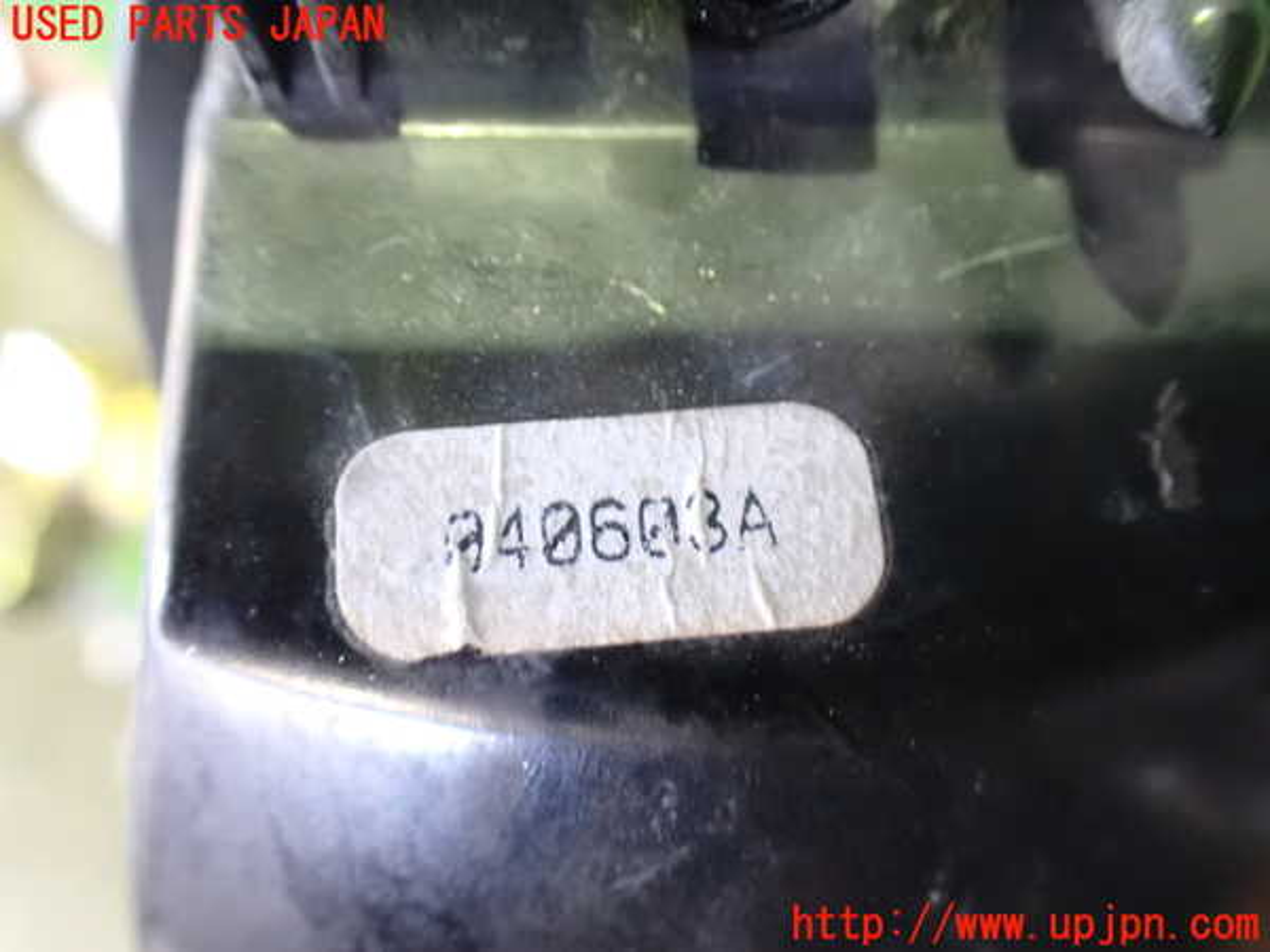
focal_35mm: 30
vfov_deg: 46.8
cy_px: 476
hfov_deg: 60.0
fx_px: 1101
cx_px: 635
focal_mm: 5.4
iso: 1600
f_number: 2.3
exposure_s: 1/20
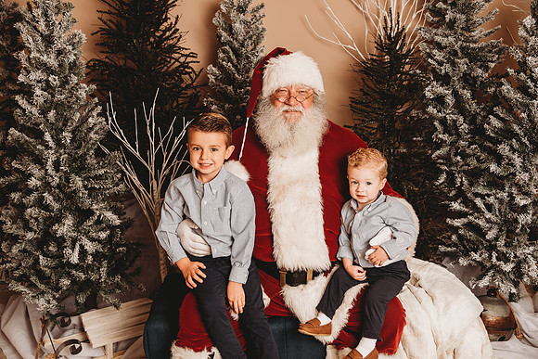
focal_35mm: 40
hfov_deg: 48.4
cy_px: 180
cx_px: 269
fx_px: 598
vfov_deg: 33.4
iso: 100
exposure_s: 1/160
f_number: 4
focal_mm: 40
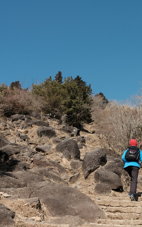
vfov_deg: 37.5
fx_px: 334
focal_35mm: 54
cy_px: 114
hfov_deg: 22.6
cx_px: 157
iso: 200
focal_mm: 23
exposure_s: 1/1900
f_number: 3.6
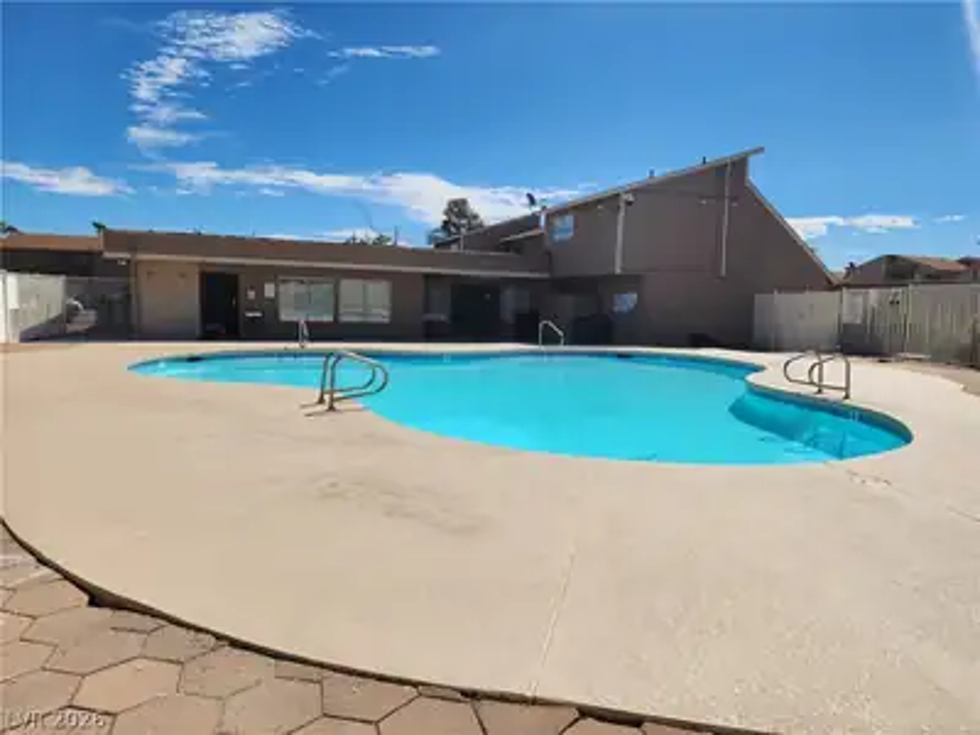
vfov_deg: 58.9
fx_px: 651
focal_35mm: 23
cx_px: 490
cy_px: 368
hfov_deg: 73.9
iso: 12
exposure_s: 1/2216
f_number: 1.8
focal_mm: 6.4
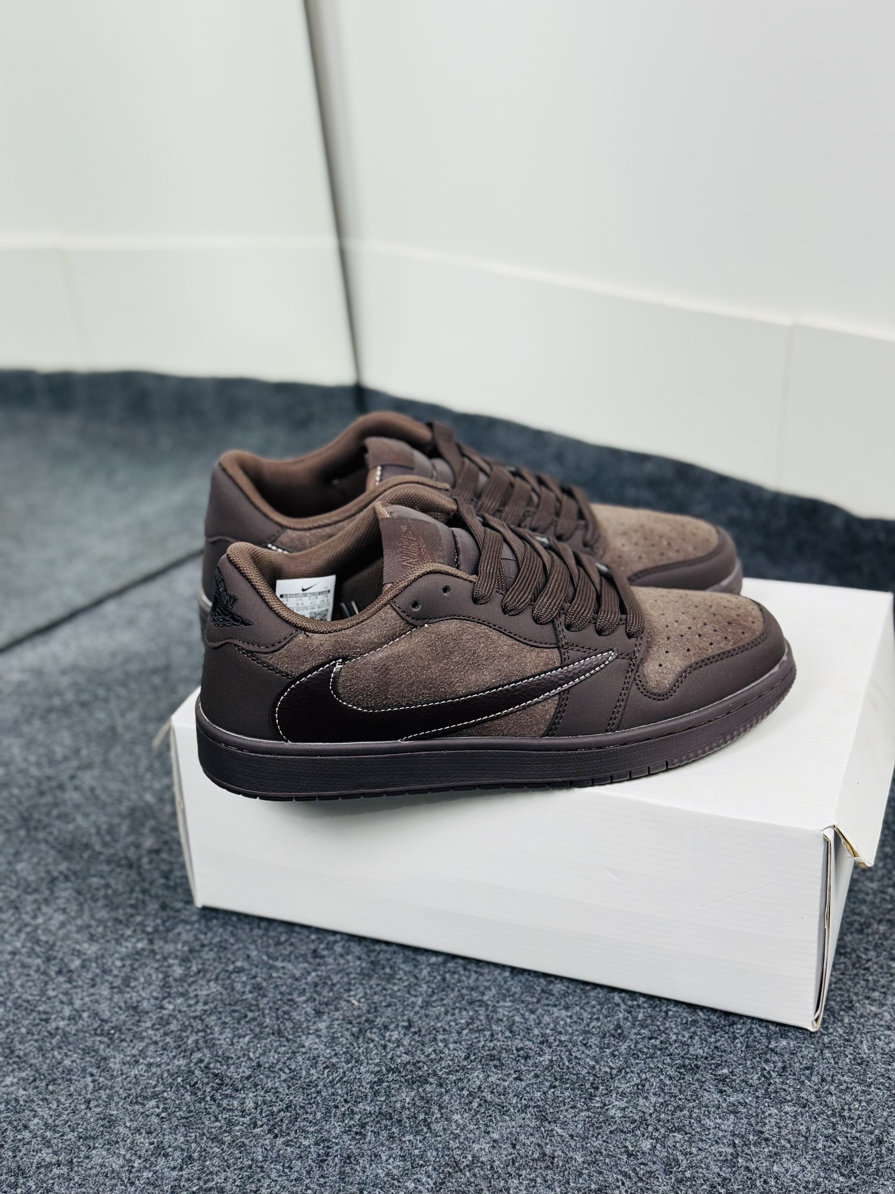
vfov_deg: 39.7
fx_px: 1655
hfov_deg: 30.3
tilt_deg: -27.6
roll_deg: +2.8
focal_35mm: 48
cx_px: 448
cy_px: 597
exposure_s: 1/100
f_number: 1.78
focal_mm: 6.76
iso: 64
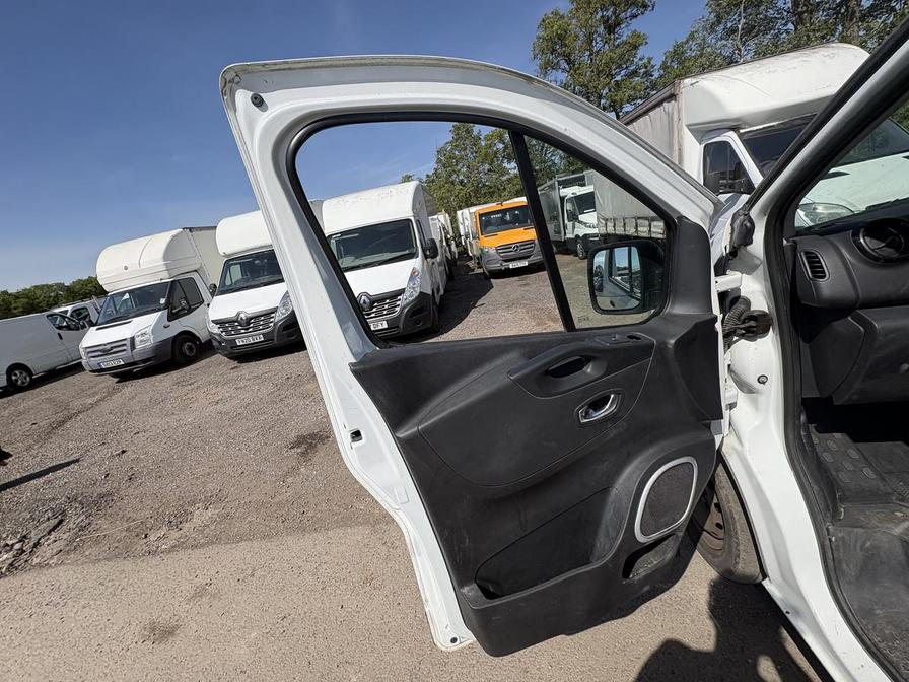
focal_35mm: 14
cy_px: 341
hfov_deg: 102.1
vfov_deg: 85.7
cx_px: 454
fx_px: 368
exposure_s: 1/1198
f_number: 2.2
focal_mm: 2.22
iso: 40
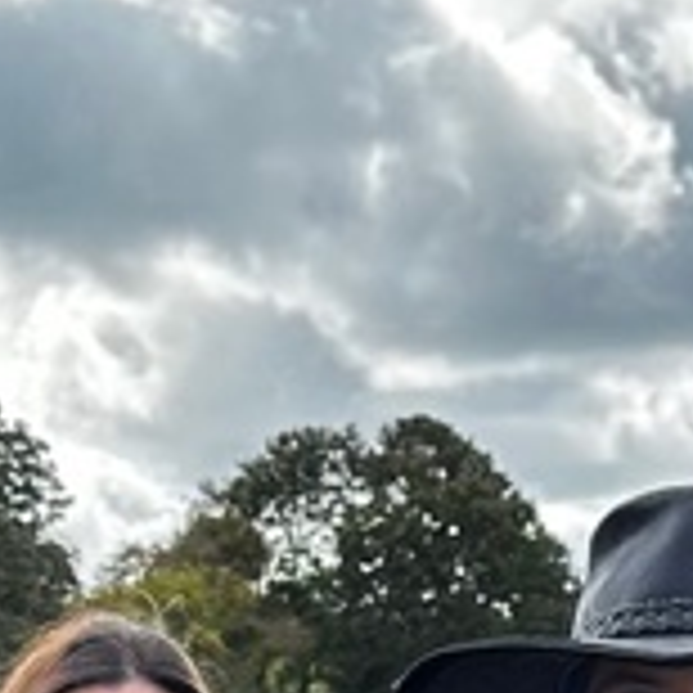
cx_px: 382
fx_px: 5028
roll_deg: -0.7
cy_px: 1521
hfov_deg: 7.9
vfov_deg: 7.5
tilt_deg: -5.3
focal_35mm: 222
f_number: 1.78
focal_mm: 6.86
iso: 80
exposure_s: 1/2353
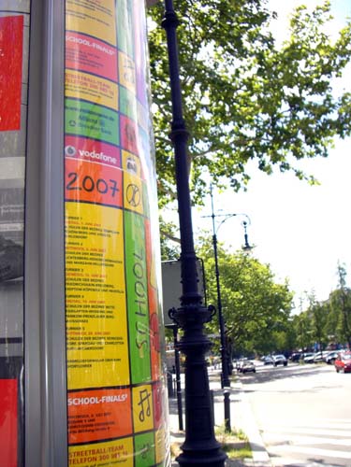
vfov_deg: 49.0
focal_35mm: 38
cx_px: 176
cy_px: 234
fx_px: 514
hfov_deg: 37.7
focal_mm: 6.2
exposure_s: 1/500
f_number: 2.7
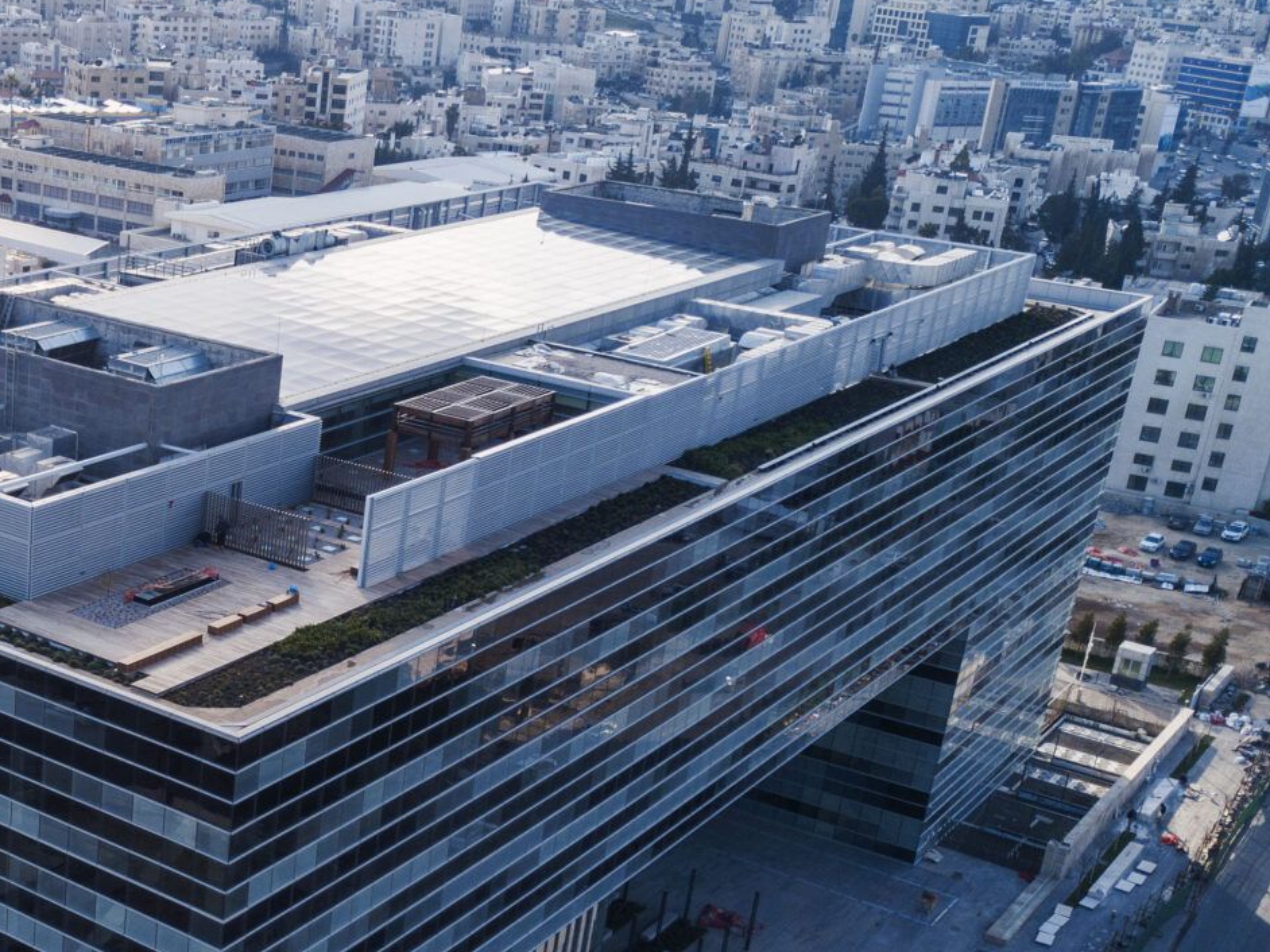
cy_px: 671
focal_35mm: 53
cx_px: 92
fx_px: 1944
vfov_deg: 27.3
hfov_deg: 33.9
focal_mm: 4.73
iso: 100
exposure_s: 1/500
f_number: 2.2
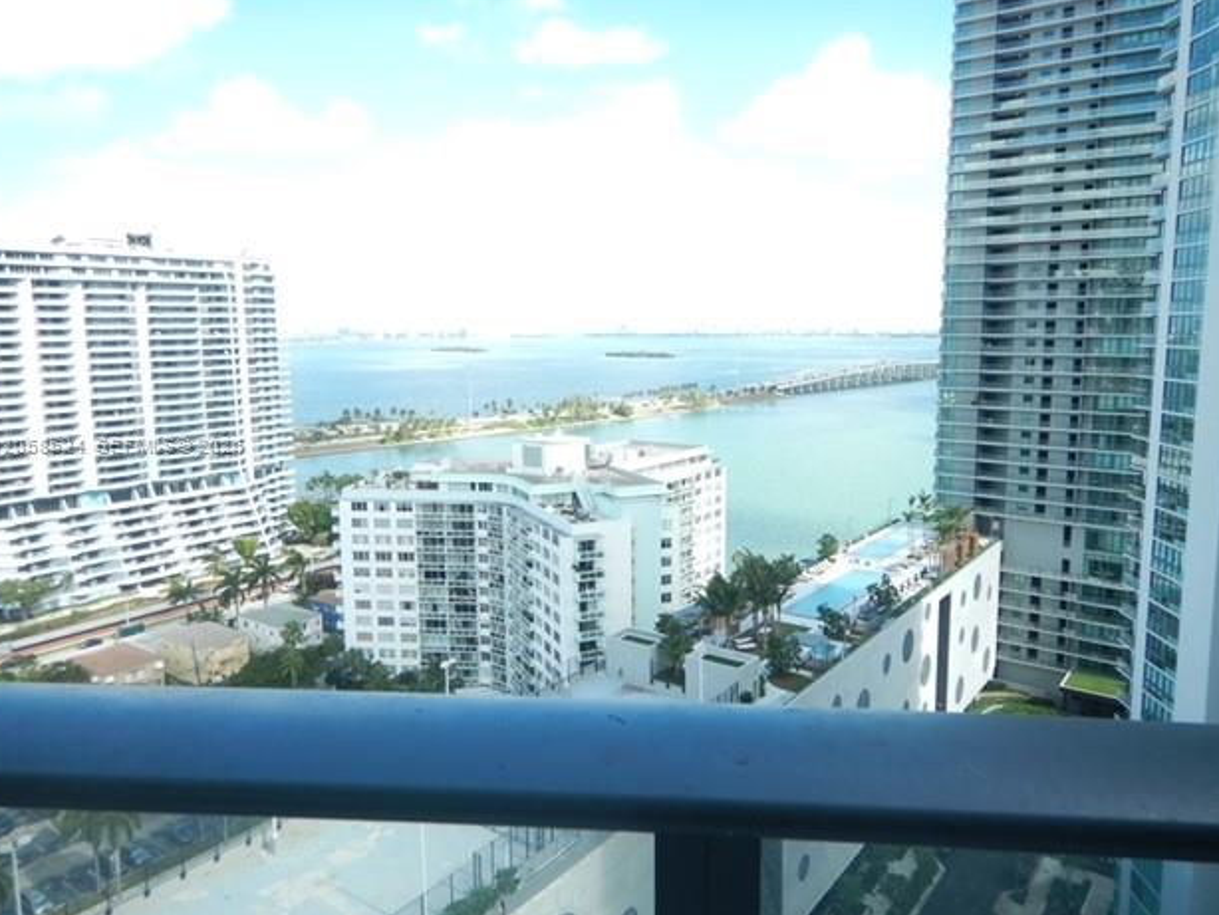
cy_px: 445
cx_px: 606
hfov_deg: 69.4
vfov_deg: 54.9
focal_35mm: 25
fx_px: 881
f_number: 2.8
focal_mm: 4.3
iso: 125
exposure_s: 1/640
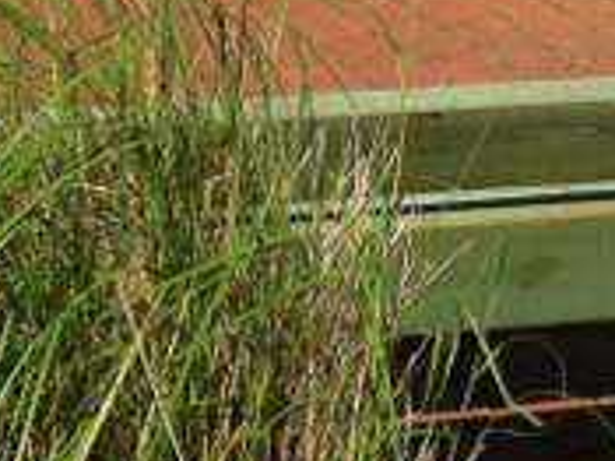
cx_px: 738
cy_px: -292
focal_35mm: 160
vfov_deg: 9.0
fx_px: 2841
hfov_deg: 12.1
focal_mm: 4.28
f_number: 2.4
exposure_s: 1/1783
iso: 50
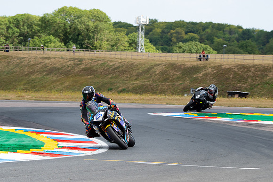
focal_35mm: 273
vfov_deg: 5.0
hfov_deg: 7.5
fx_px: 2073
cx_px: 146
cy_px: 75
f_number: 10
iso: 125
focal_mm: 200
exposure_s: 1/200
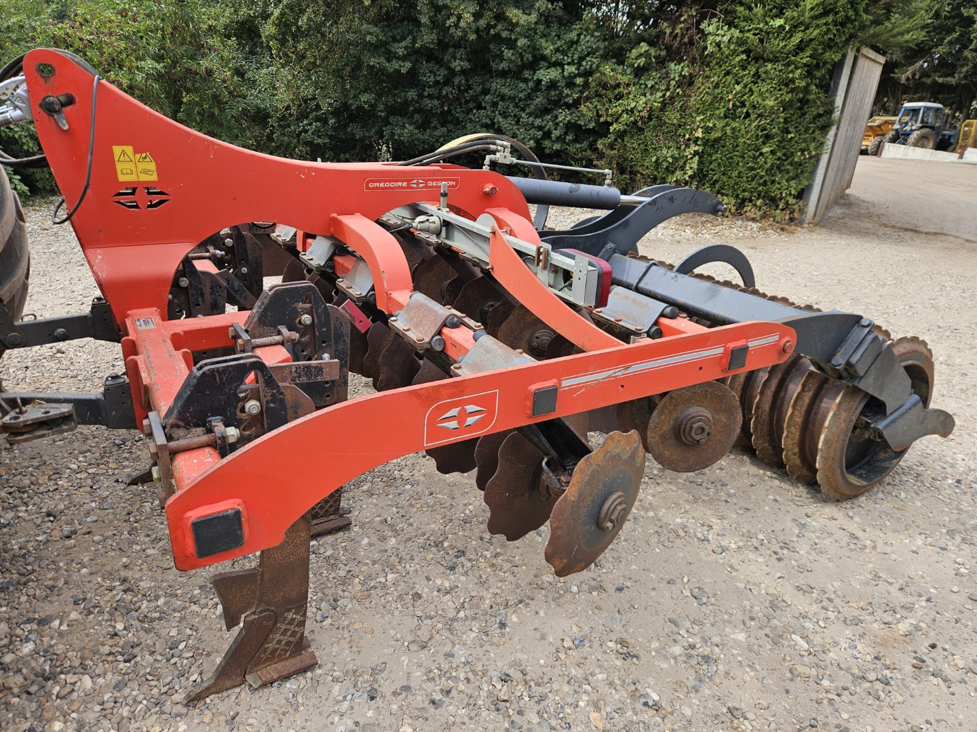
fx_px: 649
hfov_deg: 73.9
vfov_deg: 58.9
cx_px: 488
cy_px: 366
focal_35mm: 23
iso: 25
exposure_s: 1/516
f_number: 1.8
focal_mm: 5.4
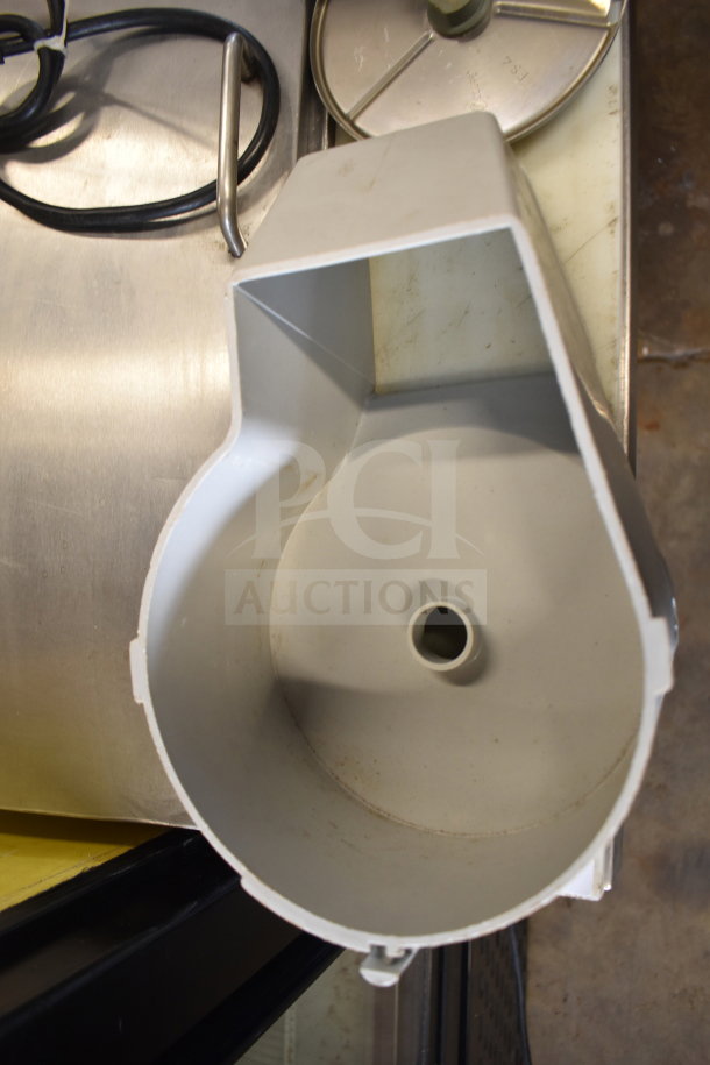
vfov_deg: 67.4
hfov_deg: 47.9
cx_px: 355
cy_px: 532
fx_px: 799
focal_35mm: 27
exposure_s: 1/30
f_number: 3.5
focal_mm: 18
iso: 640
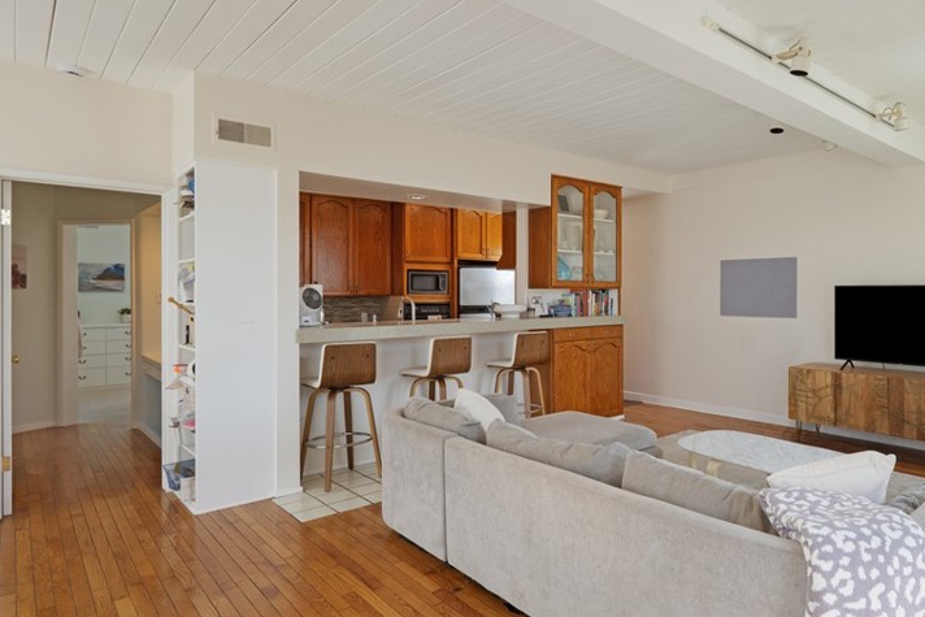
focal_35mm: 23
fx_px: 591
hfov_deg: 73.1
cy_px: 294
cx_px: 638
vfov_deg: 55.1
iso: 1600
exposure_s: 1/60
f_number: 9
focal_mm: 16
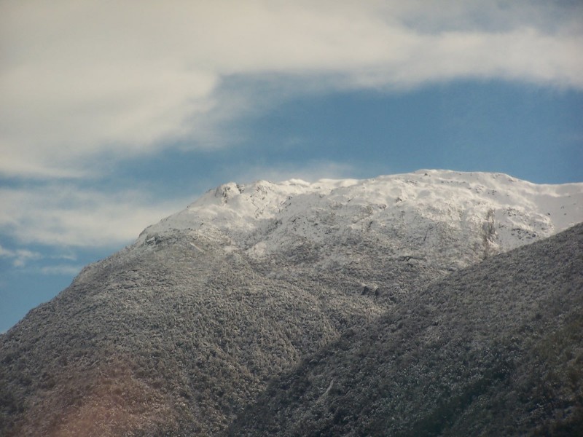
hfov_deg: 10.5
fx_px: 3183
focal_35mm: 189
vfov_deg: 7.9
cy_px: 218
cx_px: 292
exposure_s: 1/500
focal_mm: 31.3
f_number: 3.2
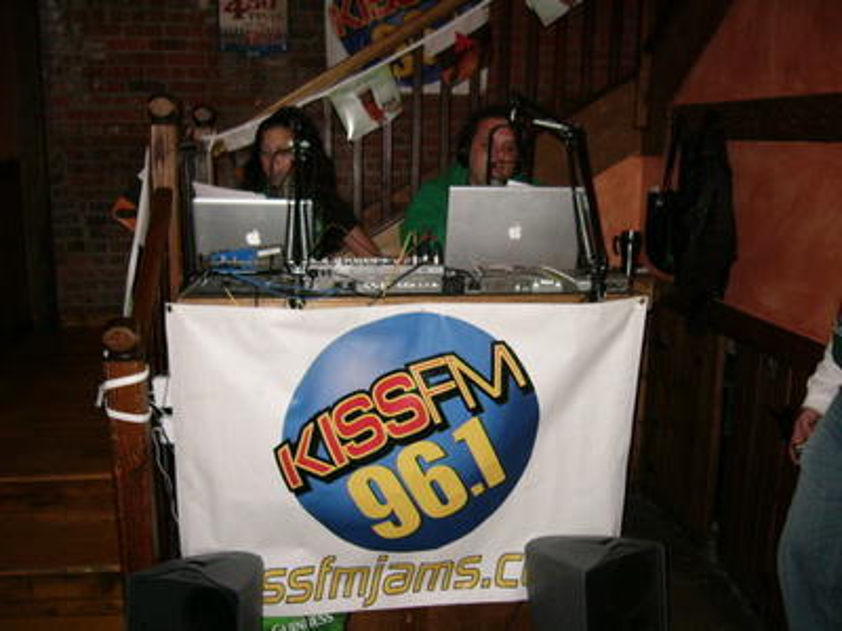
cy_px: 316
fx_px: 851
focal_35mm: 35
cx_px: 421
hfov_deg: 52.6
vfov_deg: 40.7
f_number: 2.8
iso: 100
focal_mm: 5.8
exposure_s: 1/60
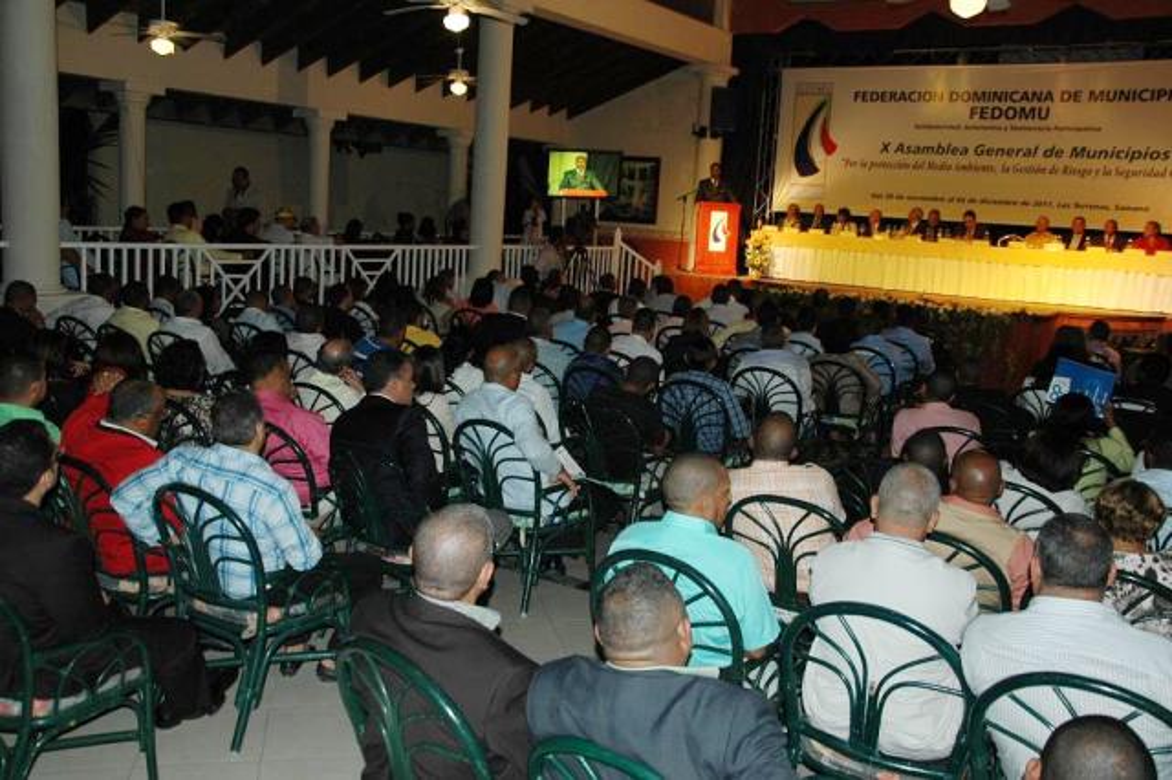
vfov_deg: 39.9
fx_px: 1074
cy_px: 390
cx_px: 586
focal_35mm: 33
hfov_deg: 57.2
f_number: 3.8
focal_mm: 22
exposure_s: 1/60
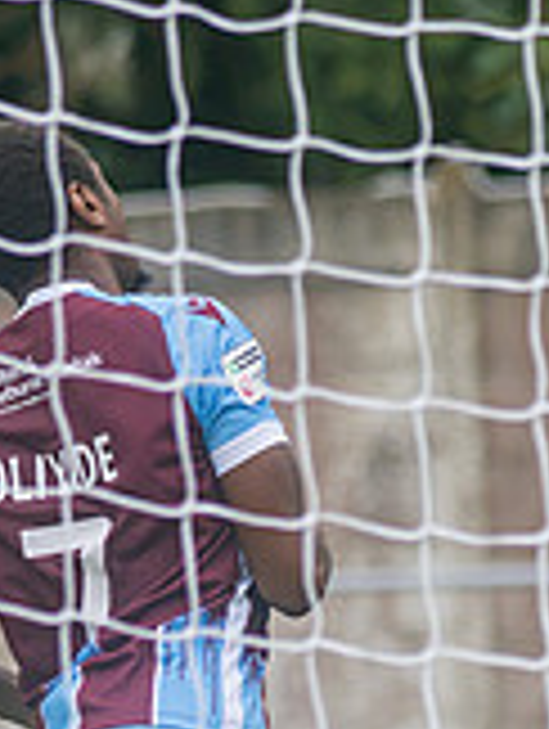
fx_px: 19657
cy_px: 770
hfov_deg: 1.6
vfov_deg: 2.1
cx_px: 93
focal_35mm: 932
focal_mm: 155
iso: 360
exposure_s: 1/1250
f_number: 2.8
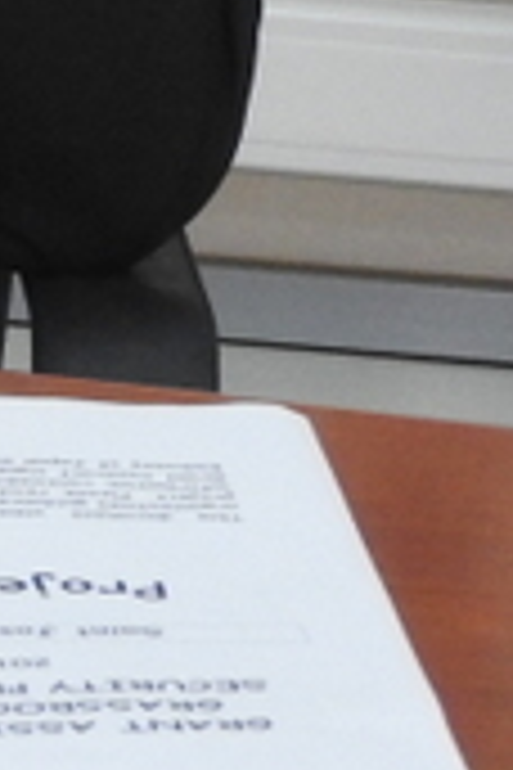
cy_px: -630
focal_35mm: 365
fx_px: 7801
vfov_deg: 5.6
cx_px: -531
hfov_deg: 3.7
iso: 400
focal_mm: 10.7
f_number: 4.2
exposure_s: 1/25
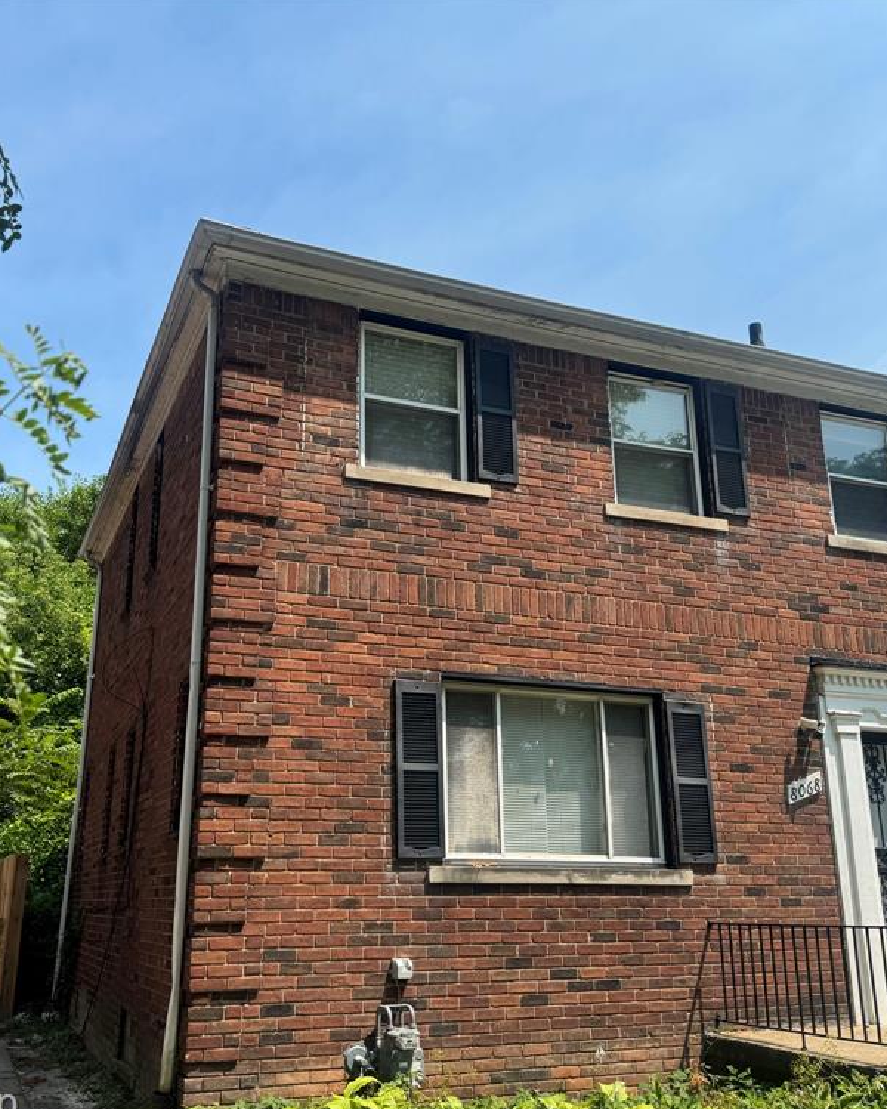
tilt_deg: +16.7
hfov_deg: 45.7
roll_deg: +0.0
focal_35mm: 32
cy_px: 563
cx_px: 401
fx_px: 1050
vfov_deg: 55.7
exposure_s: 1/3597
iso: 80
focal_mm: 6.76
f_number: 1.78
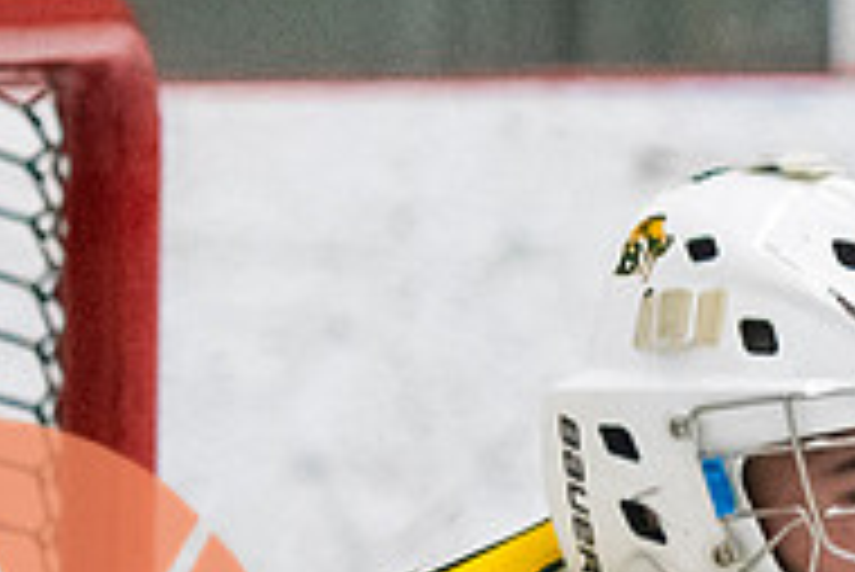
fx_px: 24623
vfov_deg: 1.3
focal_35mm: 1036
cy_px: 921
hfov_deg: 2.0
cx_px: 980
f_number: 3.2
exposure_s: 1/640
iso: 2500
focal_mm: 105
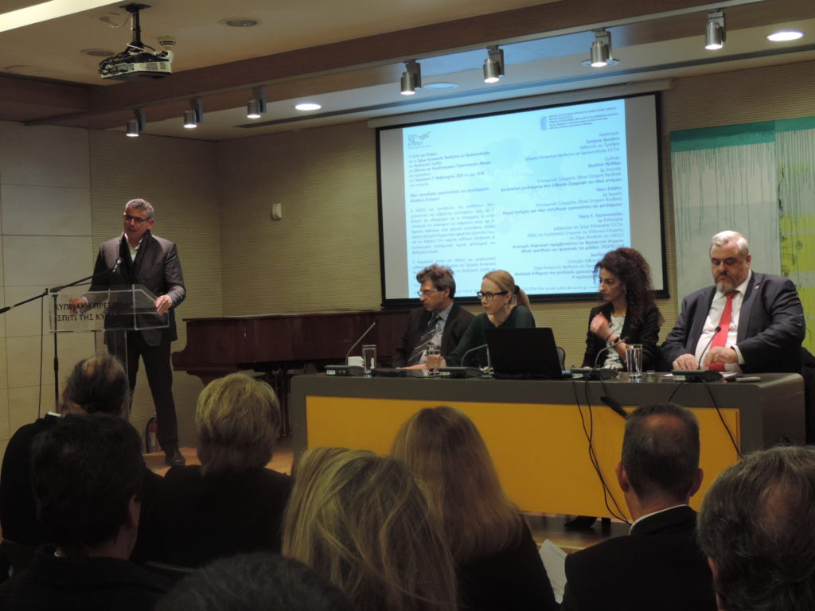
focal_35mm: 50
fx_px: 1177
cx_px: 408
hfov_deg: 38.2
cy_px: 306
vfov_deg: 29.1
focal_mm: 8.9
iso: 400
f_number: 3.6
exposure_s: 1/30
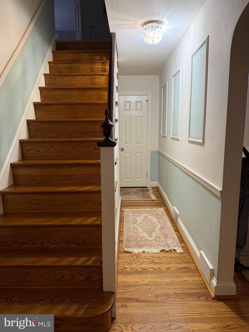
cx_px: 124
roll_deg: +1.1
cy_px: 166
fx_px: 230
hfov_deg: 56.8
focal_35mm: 24
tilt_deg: -9.0
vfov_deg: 71.6
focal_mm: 6.76
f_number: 1.78
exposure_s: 1/60
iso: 250
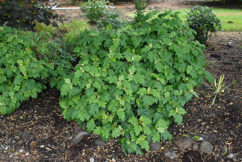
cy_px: 81
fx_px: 283
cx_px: 121
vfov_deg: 32.0
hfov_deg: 46.4
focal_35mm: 42
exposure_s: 1/125
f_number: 5.6
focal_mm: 28
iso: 400
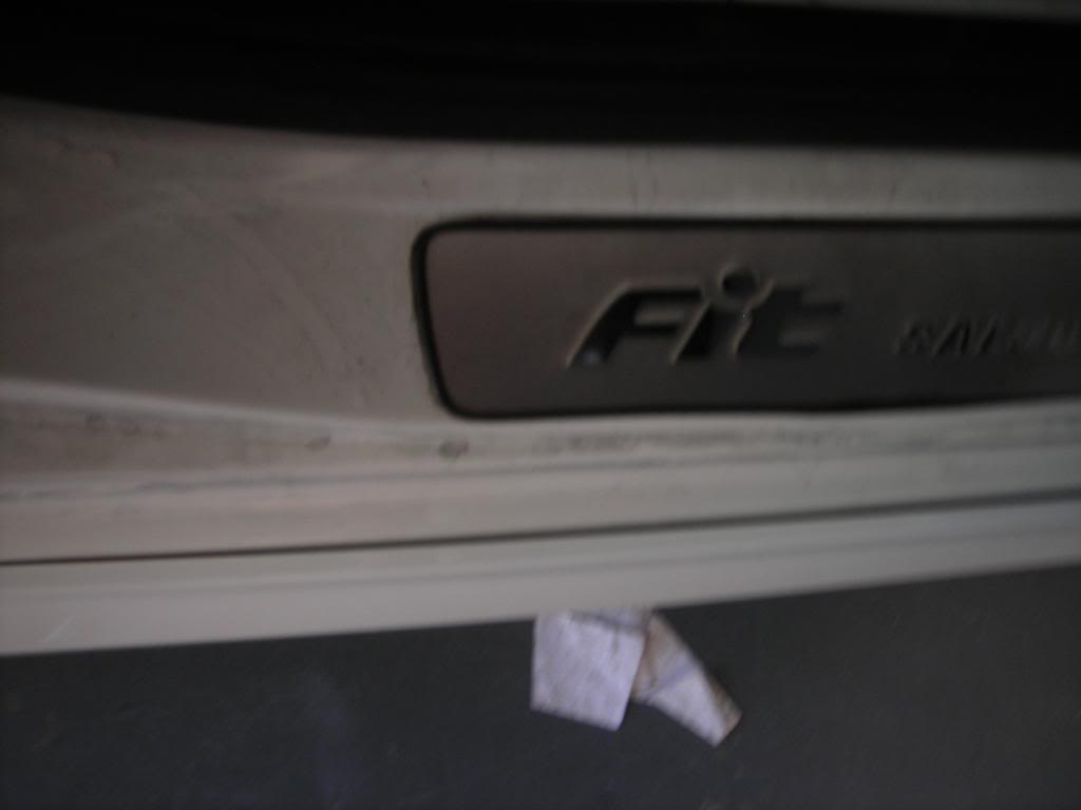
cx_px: 540
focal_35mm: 38
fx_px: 1187
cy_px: 405
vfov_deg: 37.7
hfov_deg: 49.0
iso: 82
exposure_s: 1/30.7
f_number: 3.2
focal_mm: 6.3
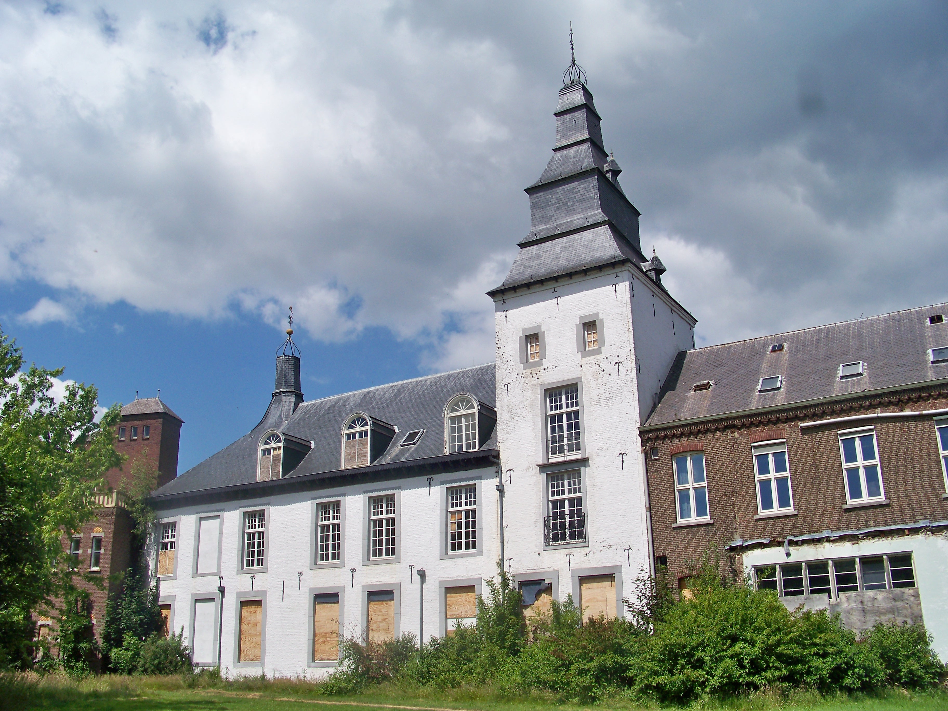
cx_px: 474
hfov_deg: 55.4
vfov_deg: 42.9
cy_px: 356
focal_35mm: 33
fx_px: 904
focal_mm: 5.85
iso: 64
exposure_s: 1/1000
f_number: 4
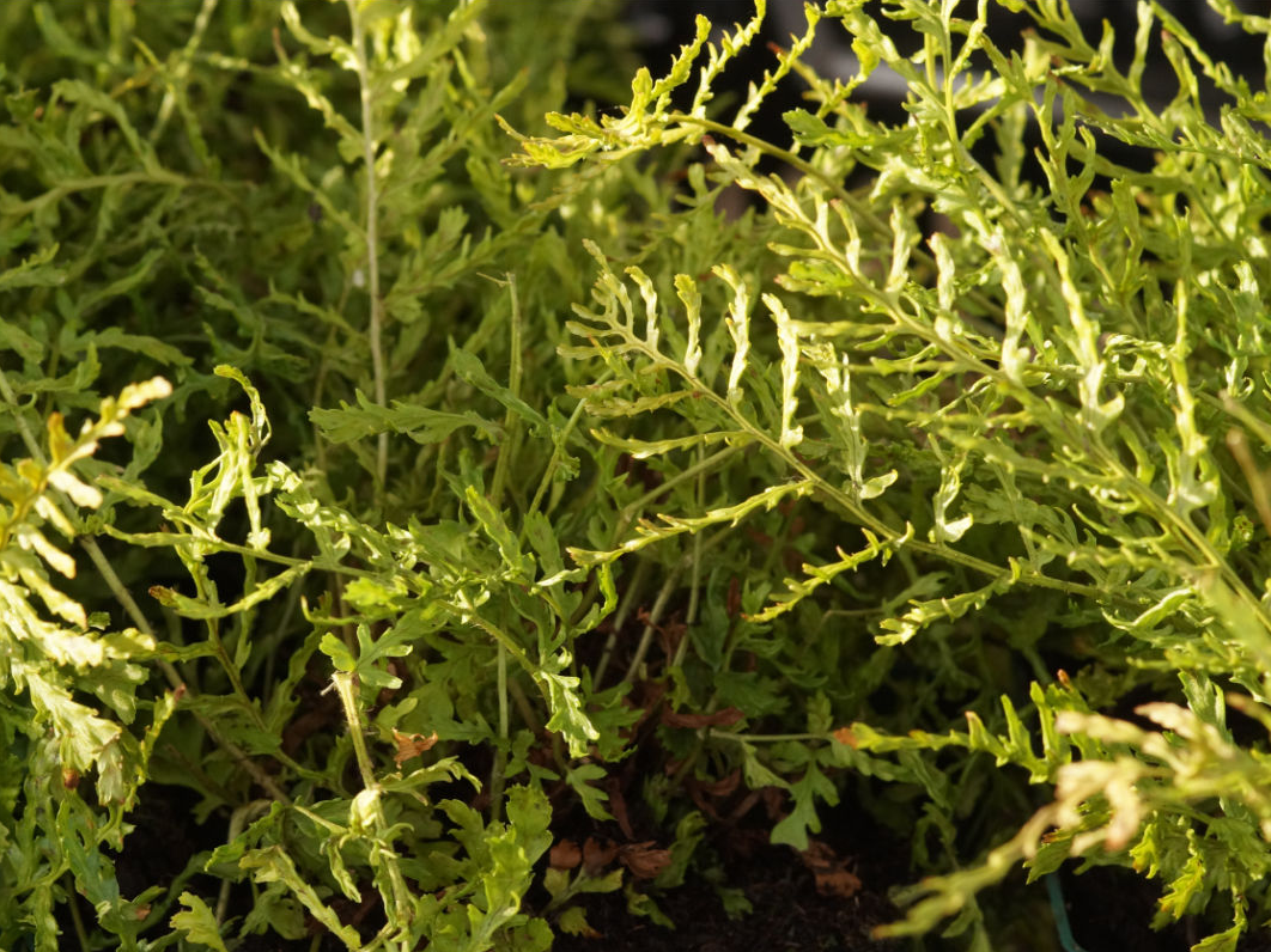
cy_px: 475
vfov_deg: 9.1
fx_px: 5984
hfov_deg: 12.1
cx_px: 658
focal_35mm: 163
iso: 800
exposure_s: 1/160
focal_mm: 100
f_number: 8
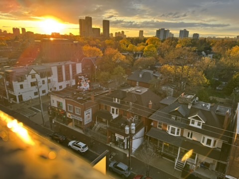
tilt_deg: -17.0
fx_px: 166
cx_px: 120
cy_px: 90
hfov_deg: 71.6
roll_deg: -1.3
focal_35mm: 24
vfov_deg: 56.8
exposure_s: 1/209
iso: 80
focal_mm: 6.76
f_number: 1.78
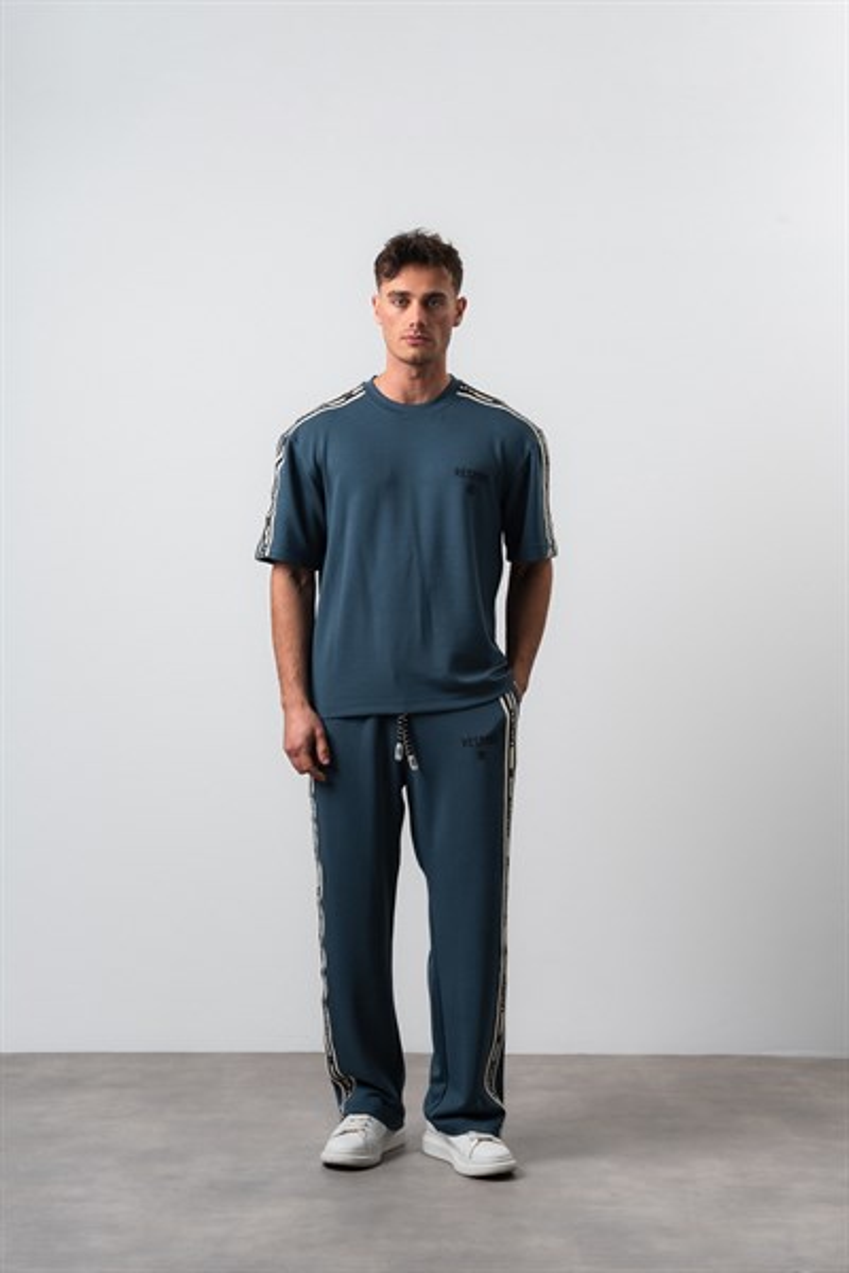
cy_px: 636
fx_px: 2476
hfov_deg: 19.5
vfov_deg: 28.8
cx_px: 424
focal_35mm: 70
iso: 100
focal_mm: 70
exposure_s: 1/125
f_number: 10
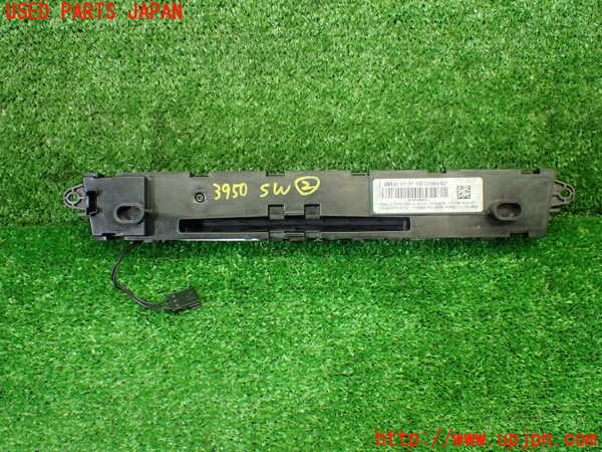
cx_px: 301
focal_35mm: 44
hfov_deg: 42.9
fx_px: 765
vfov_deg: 32.9
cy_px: 226
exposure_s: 1/100
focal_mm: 7.84
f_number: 2.9
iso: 800
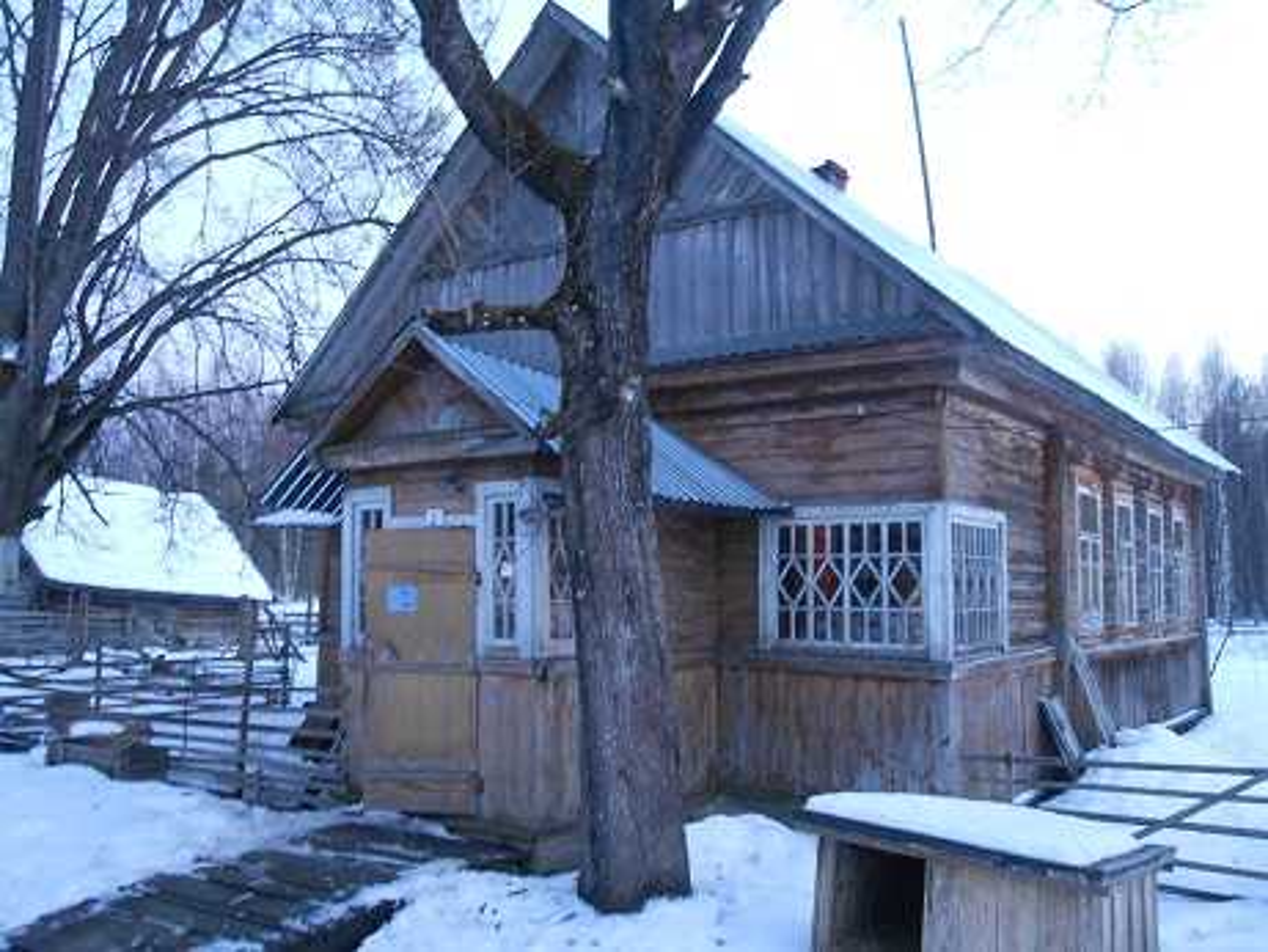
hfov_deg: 60.0
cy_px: 476
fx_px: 1099
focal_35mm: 30
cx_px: 634
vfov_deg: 46.8
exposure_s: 1
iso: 400
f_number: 3.8
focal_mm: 5.3
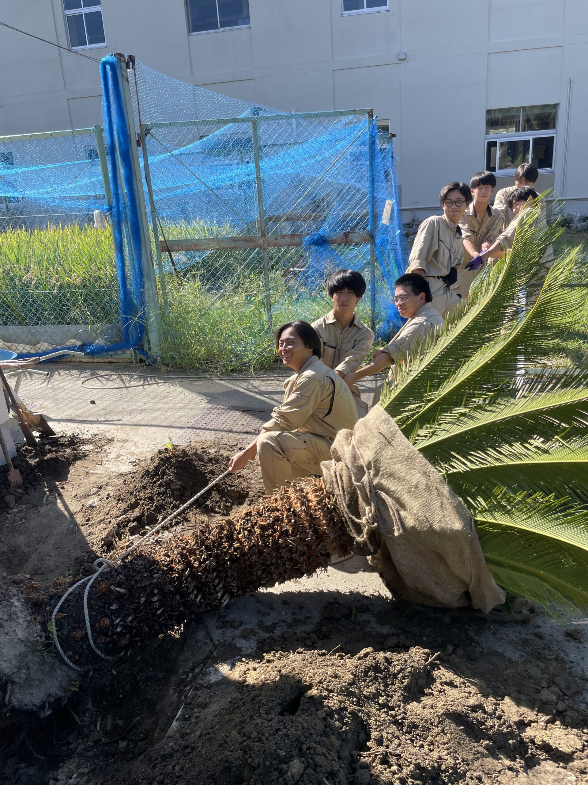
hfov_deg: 53.1
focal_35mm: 26
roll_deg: +5.6
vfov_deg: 67.3
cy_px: 392
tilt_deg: -18.1
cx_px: 294
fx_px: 589
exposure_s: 1/1024
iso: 32
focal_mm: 4.2
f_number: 1.6
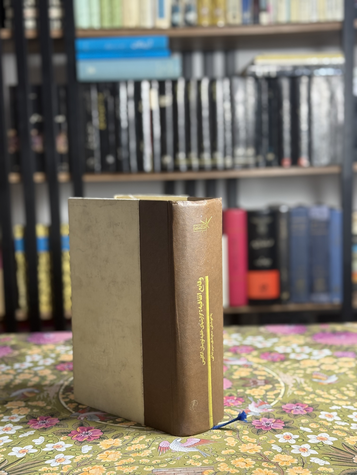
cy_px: 238
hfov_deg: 30.3
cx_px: 178
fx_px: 660
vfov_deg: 39.7
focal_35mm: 48
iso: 80
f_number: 1.78
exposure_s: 1/50
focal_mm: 6.76
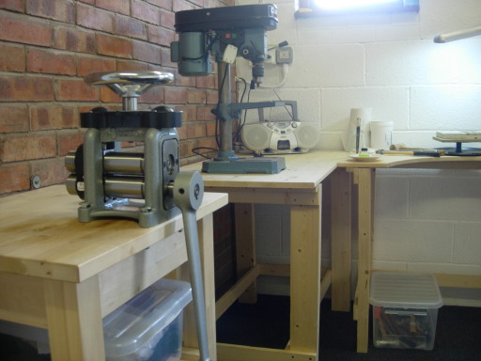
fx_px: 528
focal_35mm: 38
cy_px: 180
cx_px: 240
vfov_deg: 37.7
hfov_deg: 49.0
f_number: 2.8
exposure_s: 1/35.9
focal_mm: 7.8
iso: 64
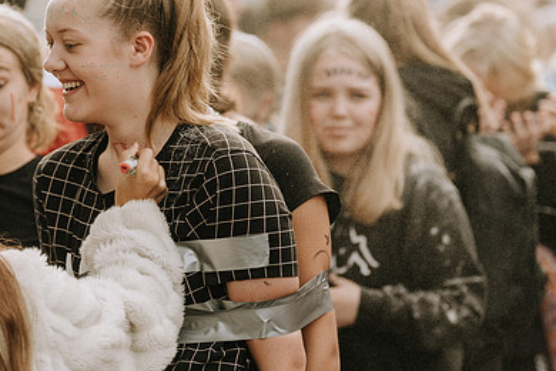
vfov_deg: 6.2
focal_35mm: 223
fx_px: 3444
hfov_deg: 9.2
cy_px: 126
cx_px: 238
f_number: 2.8
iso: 140
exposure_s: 1/400
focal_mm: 150
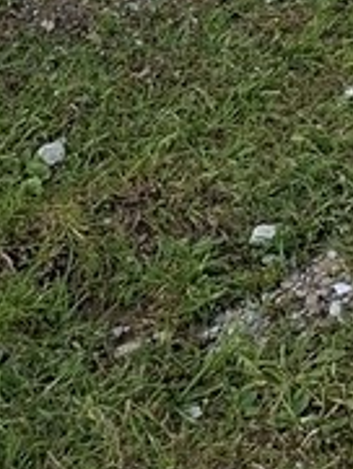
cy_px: -495
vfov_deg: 13.0
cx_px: 981
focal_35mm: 130
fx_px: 1766
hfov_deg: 9.5
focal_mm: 5.54
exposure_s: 1/223
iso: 50
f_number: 1.8
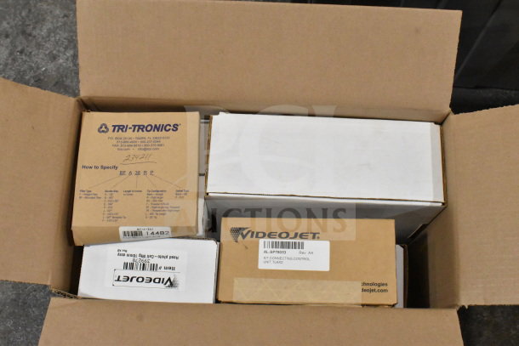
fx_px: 606
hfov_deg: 46.4
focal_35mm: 42
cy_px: 173
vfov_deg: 31.9
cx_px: 260
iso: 6400
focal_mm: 28
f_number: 11
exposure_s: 1/500
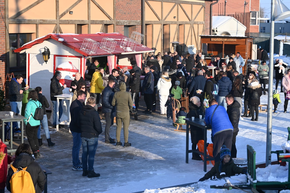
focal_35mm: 75
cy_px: 96
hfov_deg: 27.0
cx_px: 145
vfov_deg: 18.2
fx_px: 604
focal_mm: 50
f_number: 6.3
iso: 100
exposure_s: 1/250
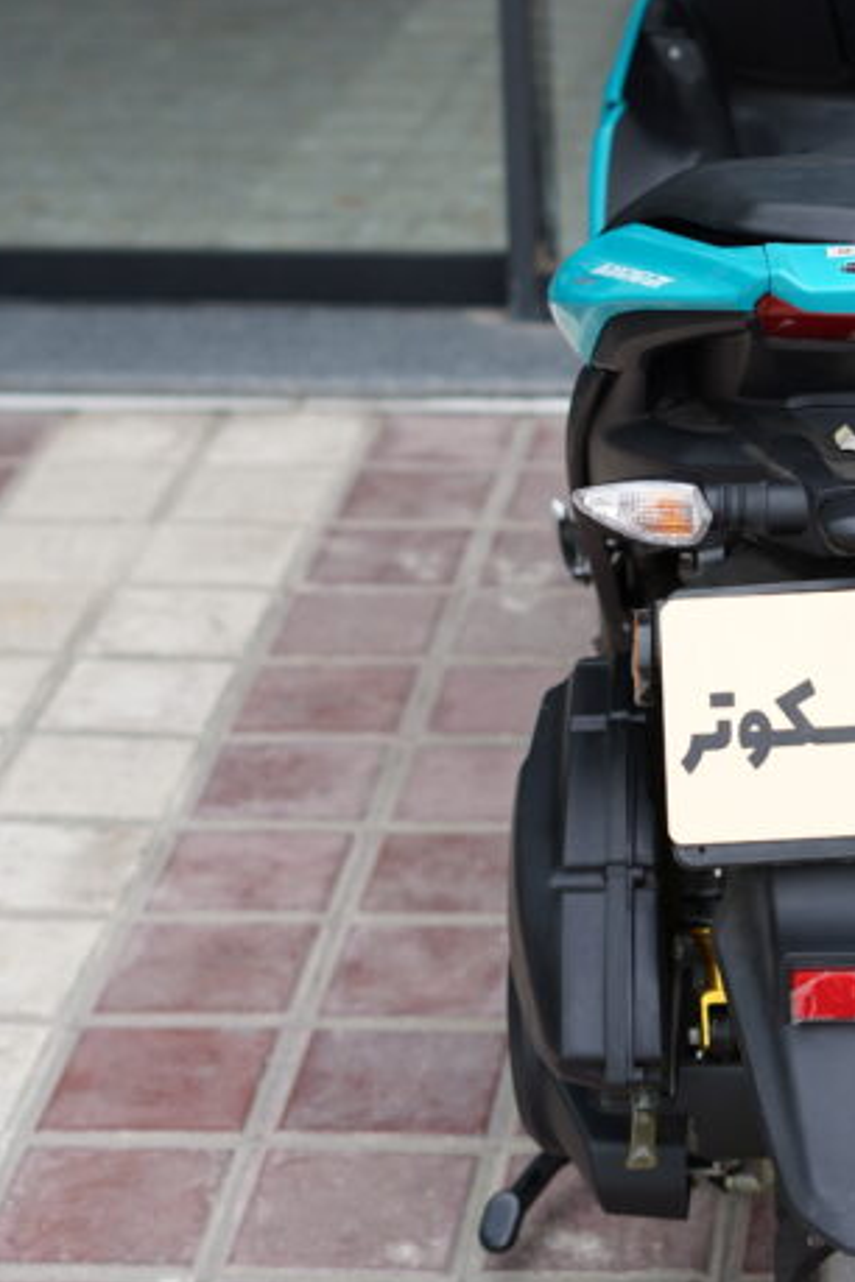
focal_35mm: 98
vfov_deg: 20.6
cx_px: 813
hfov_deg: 13.8
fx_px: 3491
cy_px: 290
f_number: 2.8
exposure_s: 1/160
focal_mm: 50
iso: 100
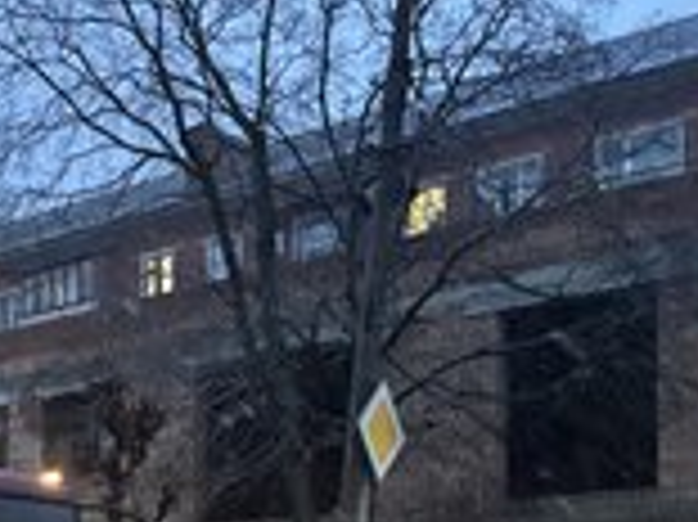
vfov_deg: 20.3
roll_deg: -0.8
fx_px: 1350
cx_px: -189
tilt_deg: +1.1
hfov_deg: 25.3
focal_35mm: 67
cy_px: 648
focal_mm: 5.96
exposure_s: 1/36
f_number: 1.6
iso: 640
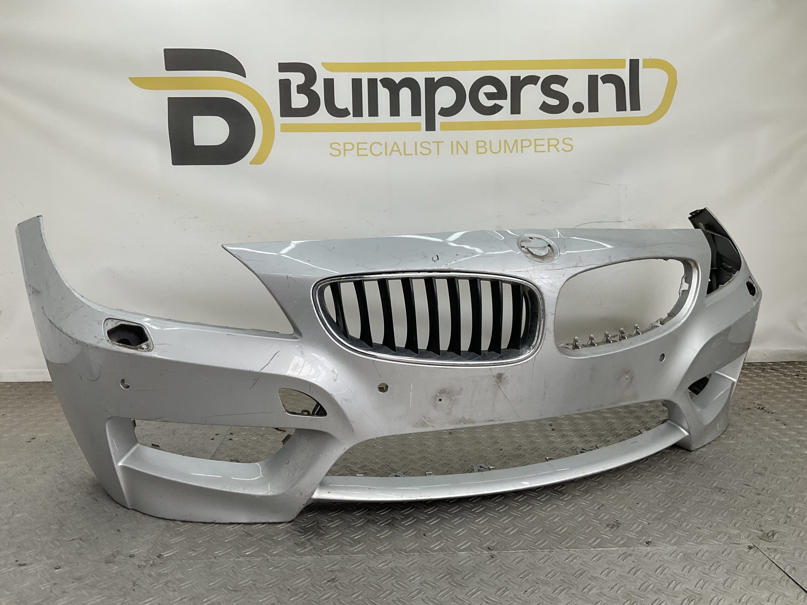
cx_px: 404
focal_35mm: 29
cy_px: 302
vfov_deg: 48.2
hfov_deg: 61.7
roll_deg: +0.1
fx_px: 676
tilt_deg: -8.4
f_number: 1.8
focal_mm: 3
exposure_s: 1/199
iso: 16
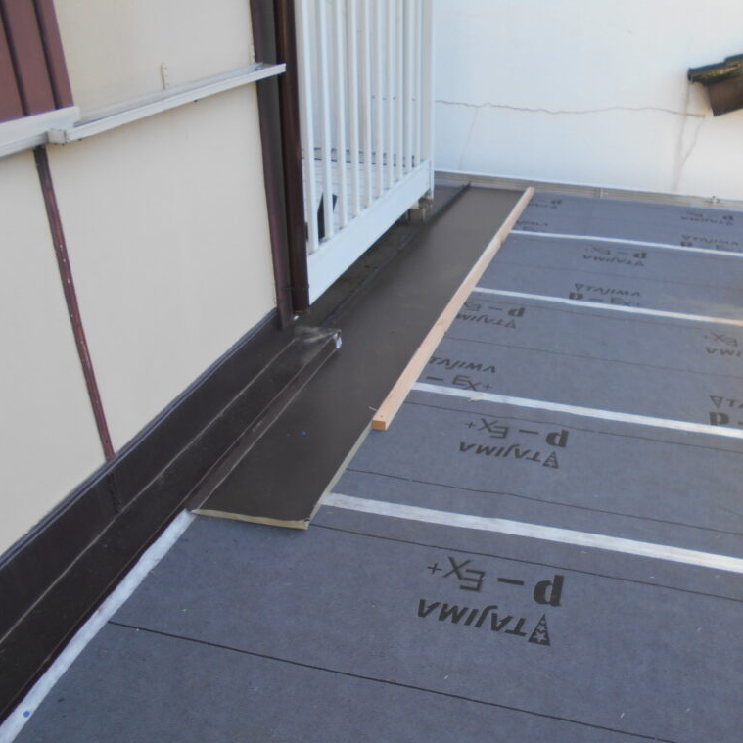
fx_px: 753
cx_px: 467
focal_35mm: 31
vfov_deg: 52.5
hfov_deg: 51.9
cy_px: 374
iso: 80
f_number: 3.2
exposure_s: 1/125
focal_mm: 4.6
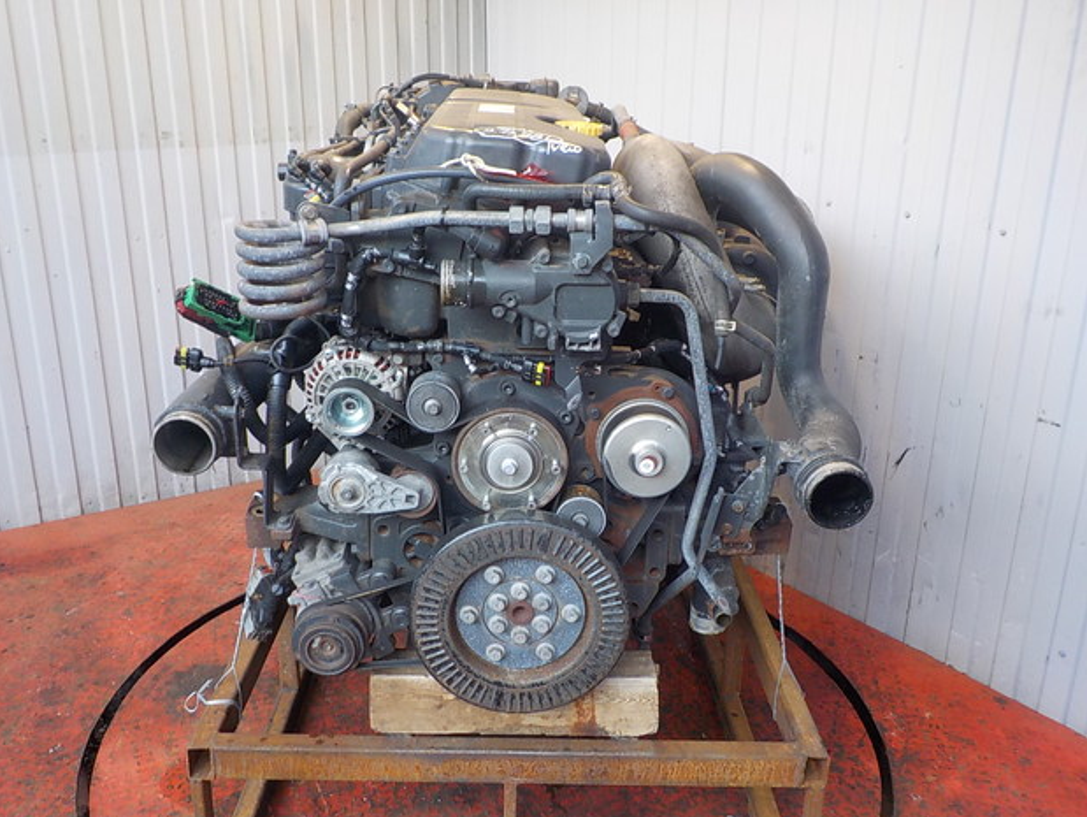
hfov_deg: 58.3
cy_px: 408
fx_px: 974
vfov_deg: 45.5
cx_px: 527
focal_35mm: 31
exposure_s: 1/30
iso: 140
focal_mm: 4.1
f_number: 3.3
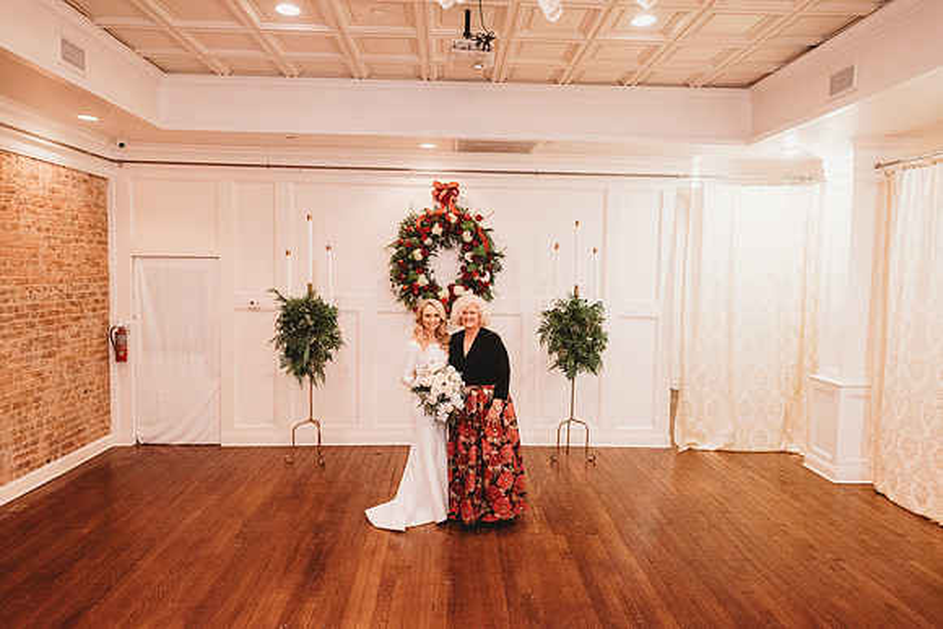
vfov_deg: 53.2
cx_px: 472
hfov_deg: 73.7
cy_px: 314
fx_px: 629
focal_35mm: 24
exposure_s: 1/160
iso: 5000
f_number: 2.8
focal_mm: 24
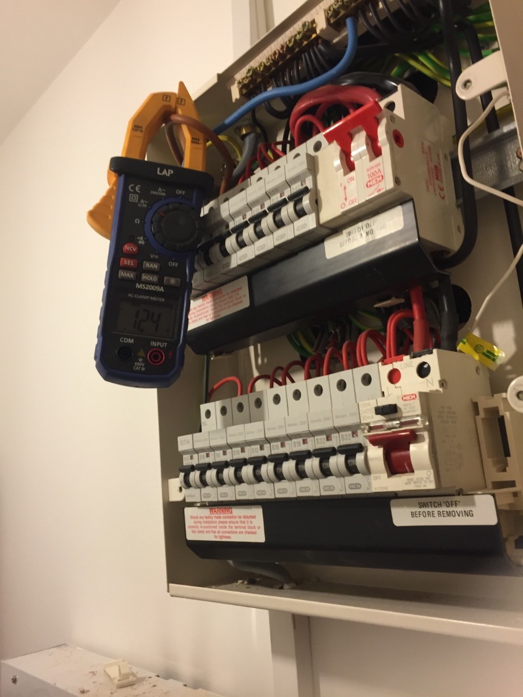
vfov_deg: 61.7
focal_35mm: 29
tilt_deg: +12.1
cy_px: 348
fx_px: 584
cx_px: 262
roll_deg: +4.3
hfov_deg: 48.2
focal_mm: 4.15
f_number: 2.2
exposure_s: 1/33
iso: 100
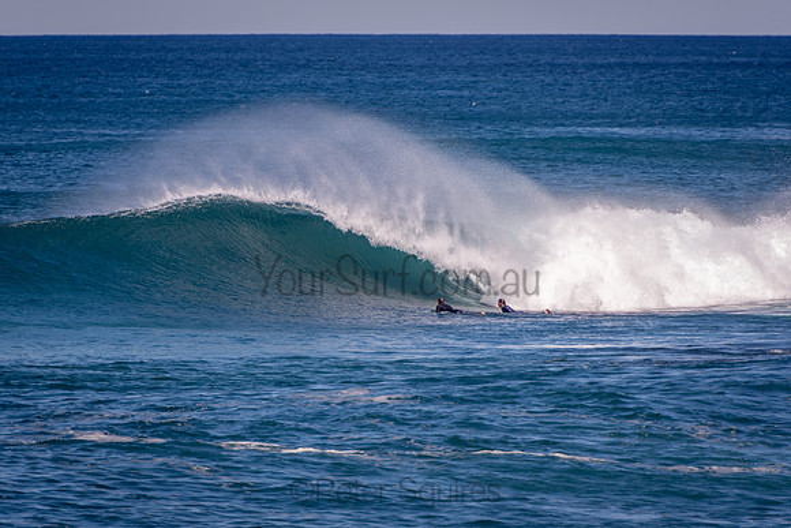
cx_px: 396
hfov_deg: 3.3
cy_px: 264
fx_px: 13742
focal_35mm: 625
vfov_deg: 2.2
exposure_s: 1/1250
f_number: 5.6
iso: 220
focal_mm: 400
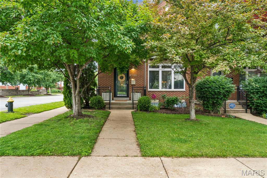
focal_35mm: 24
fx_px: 178
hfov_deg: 73.8
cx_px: 134
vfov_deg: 53.1
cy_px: 89
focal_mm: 24
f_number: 22
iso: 100
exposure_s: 1/3.33
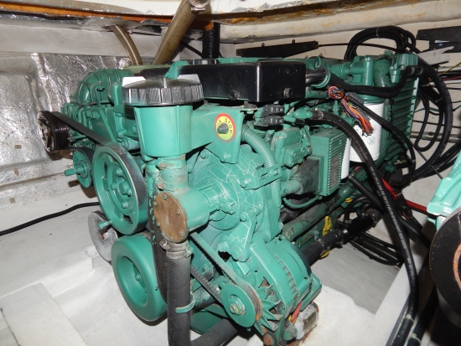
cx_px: 230
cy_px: 173
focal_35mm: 23
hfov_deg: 73.9
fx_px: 306
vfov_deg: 58.9
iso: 200
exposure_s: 1/30
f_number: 3
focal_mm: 4
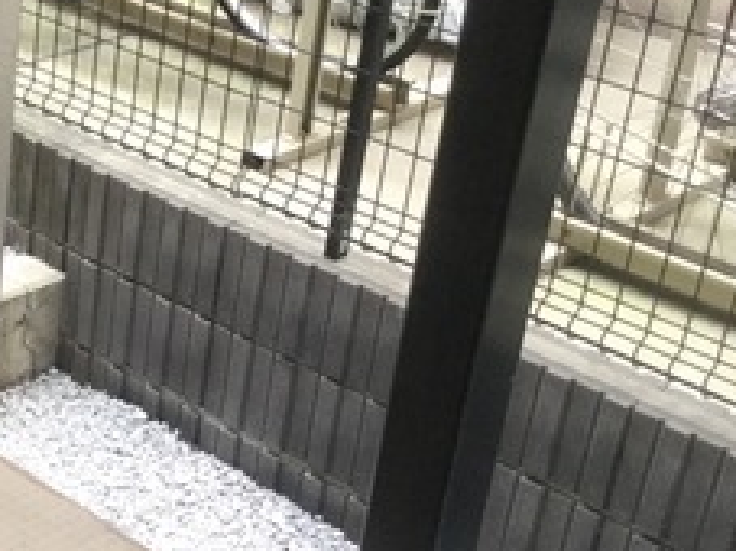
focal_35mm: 82
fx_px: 1743
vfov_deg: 18.0
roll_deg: -2.3
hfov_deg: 22.1
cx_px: -143
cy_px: 318
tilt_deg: -28.4
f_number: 2.4
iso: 32
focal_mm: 3.3
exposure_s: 1/30
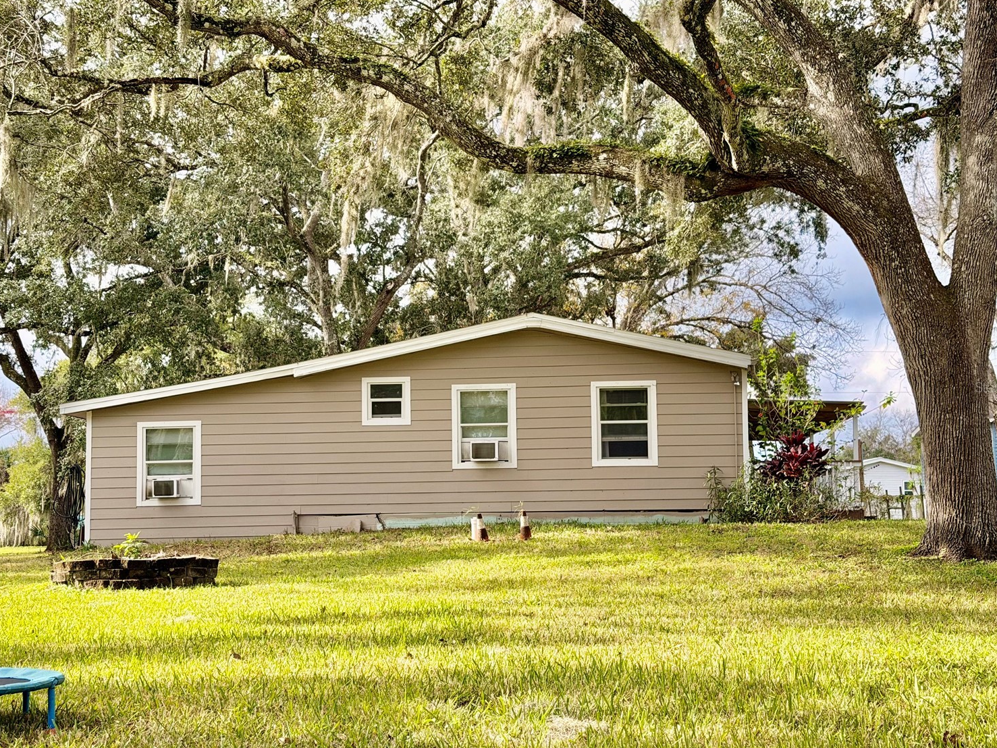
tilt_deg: +5.5
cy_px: 387
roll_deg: +0.8
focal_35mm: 52
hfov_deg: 36.8
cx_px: 499
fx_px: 1498
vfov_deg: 28.0
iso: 80
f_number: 1.78
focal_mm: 6.76
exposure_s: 1/1795
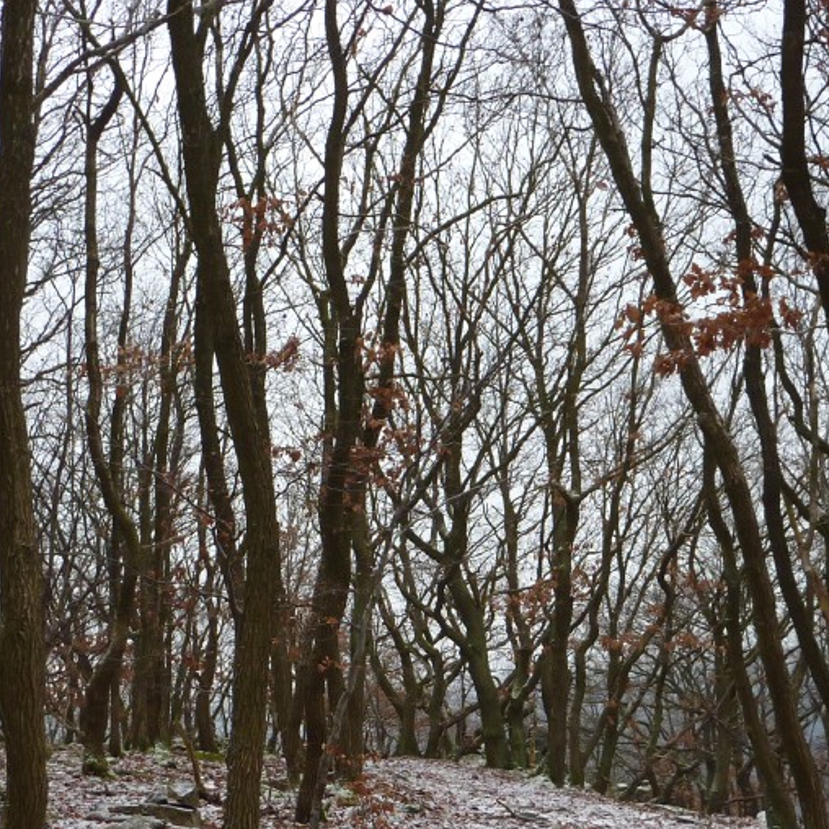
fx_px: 1544
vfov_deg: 29.8
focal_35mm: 57
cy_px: 558
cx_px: 431
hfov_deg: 30.0
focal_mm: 5.3
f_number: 3.5
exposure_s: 1/30
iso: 160
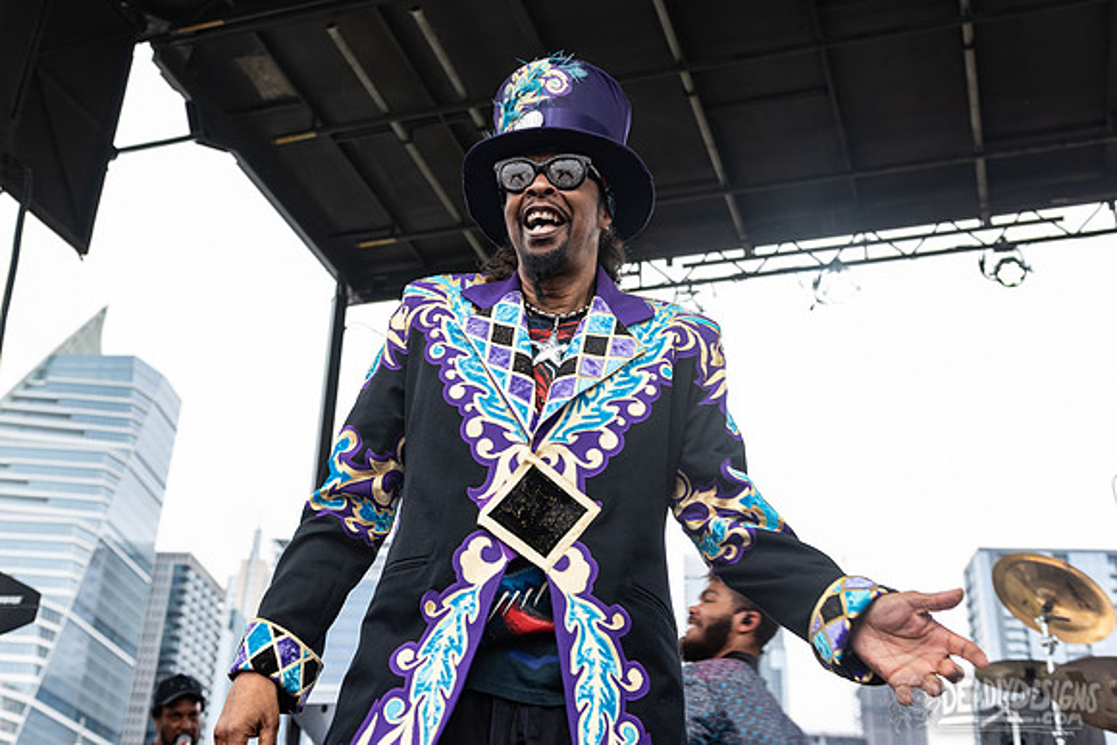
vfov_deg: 29.3
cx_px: 488
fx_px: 1422
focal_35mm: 46
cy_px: 296
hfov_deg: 42.8
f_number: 4
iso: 400
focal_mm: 38
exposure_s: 1/200
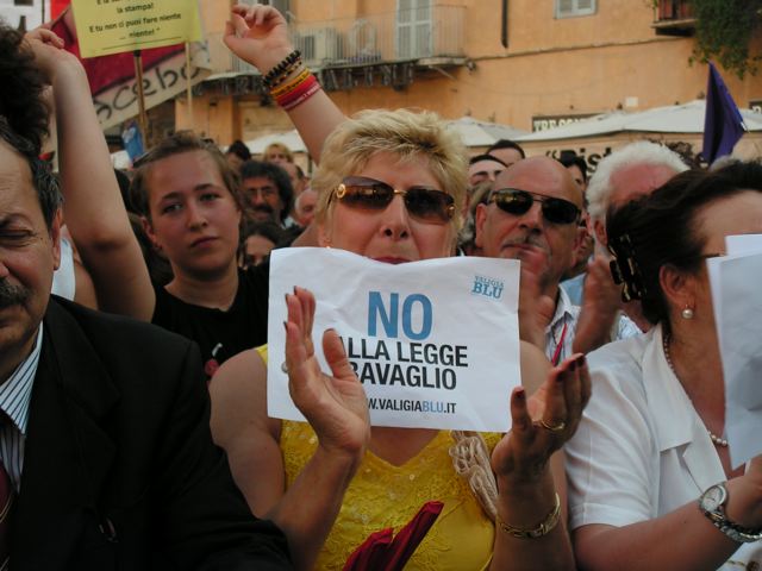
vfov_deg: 22.3
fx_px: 1453
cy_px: 286
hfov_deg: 29.4
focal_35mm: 66
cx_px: 381
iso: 64
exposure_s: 1/250
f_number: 3.3
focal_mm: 11
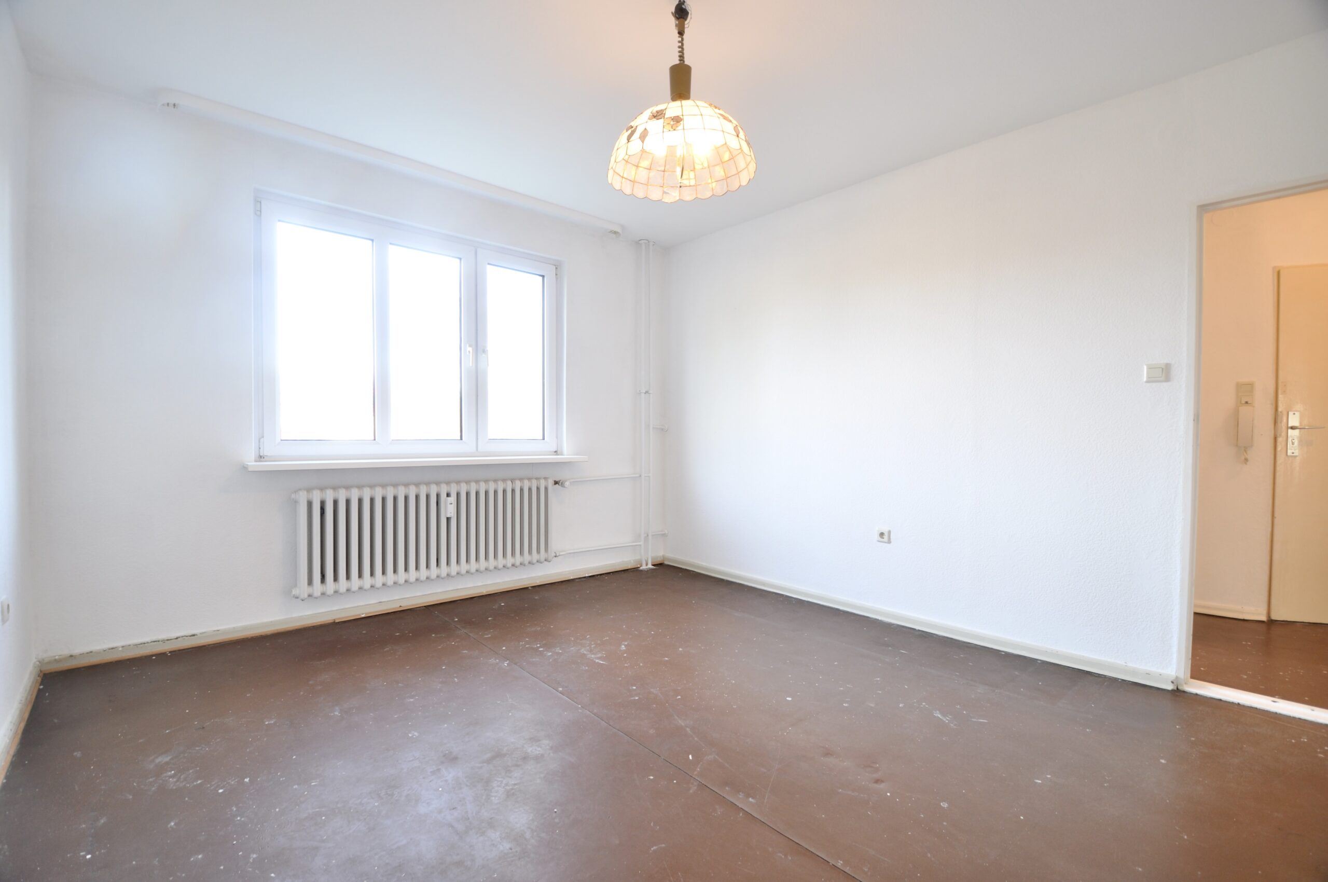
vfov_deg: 77.2
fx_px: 553
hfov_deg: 100.5
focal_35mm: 15
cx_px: 664
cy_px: 441
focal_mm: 10
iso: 200
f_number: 3.5
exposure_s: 1/15
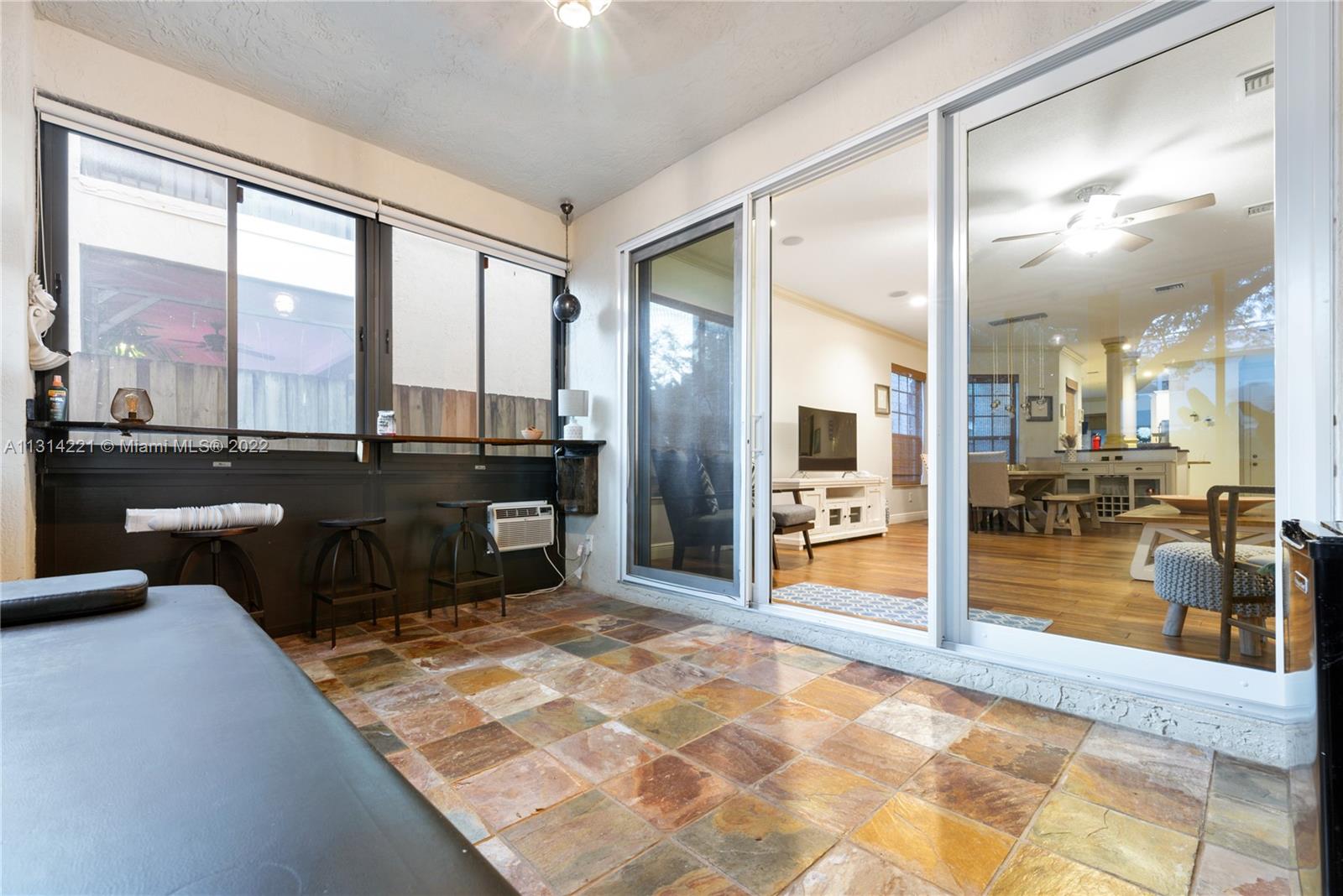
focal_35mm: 14
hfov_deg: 104.2
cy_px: 448
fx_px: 522
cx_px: 672
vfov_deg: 81.3
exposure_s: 8
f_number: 11
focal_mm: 14
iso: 100
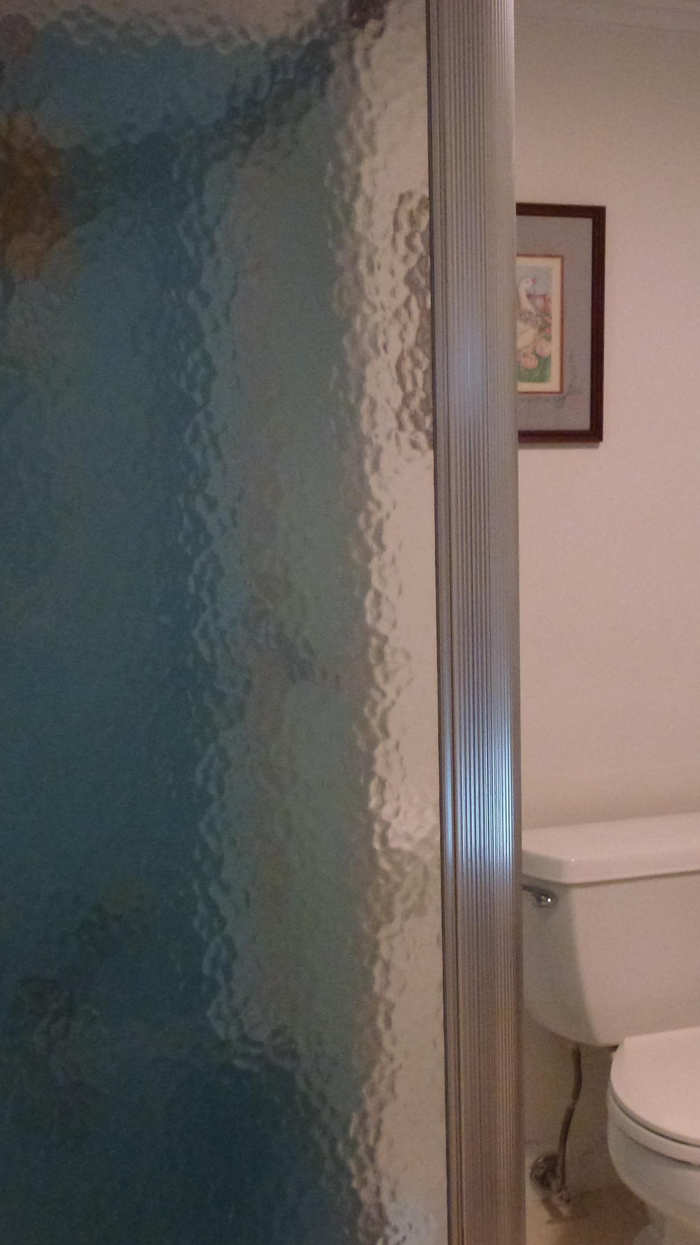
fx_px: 1584
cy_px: 622
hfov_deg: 24.0
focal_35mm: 48
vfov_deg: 42.9
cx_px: 675
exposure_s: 1/10
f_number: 3.6
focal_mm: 5.9
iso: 400
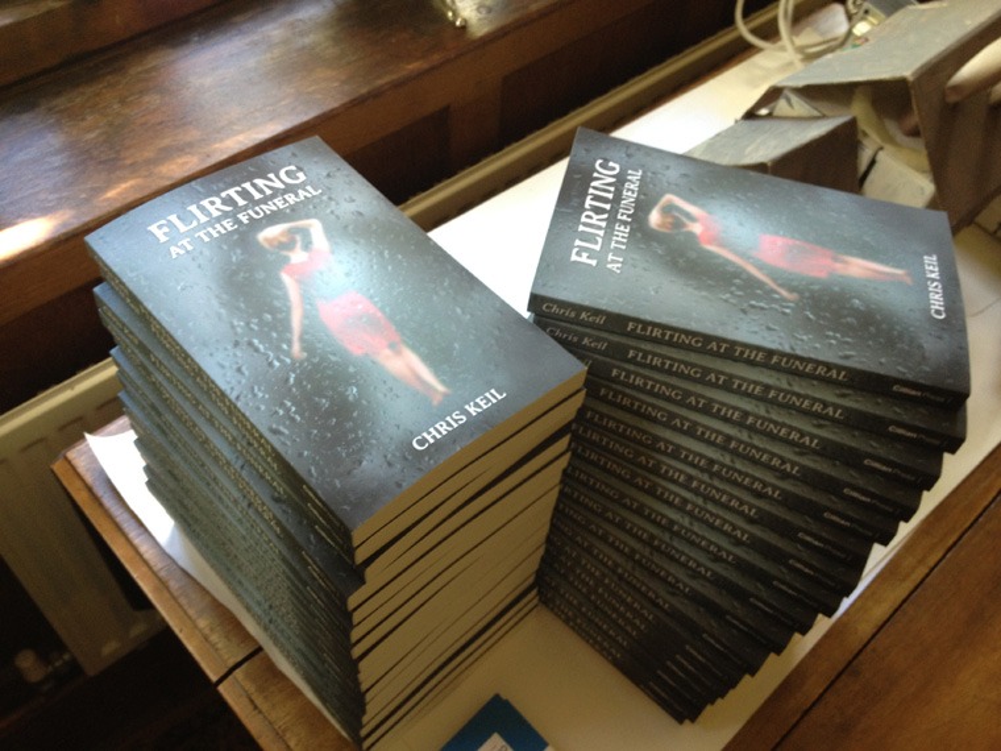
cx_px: 500
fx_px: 1012
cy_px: 376
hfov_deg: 52.6
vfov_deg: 40.7
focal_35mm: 35
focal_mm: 4.28
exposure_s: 1/20
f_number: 2.4
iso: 100
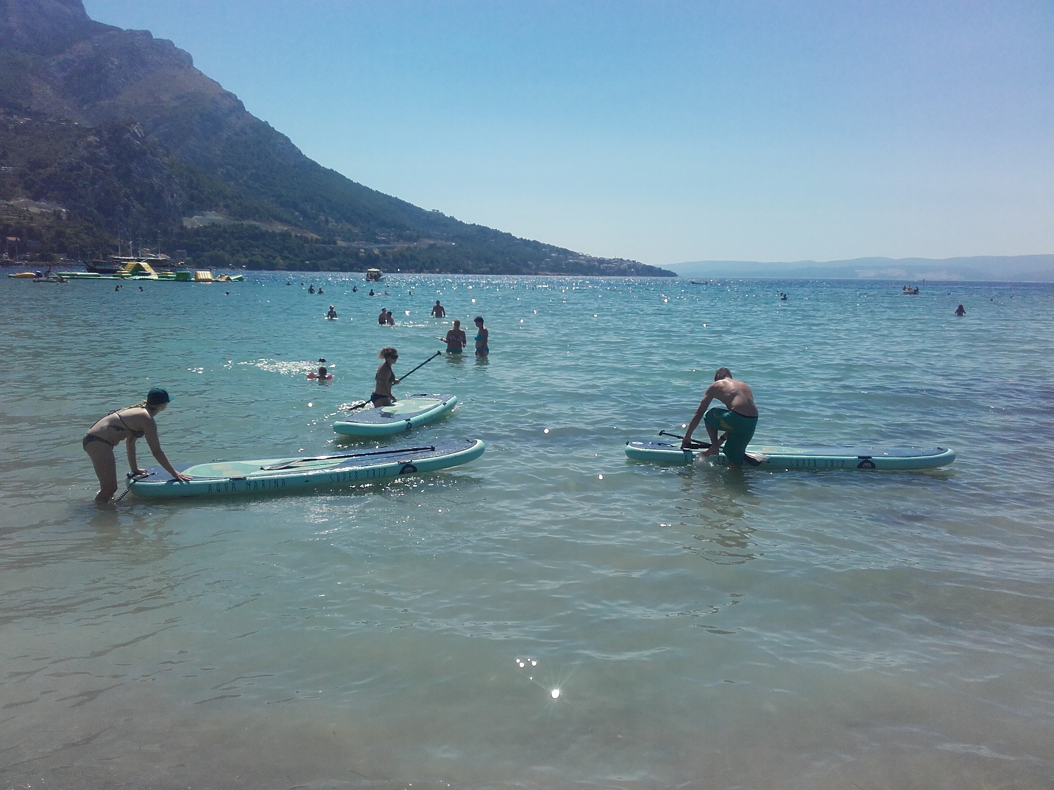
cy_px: 395
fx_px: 944
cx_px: 527
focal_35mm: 31
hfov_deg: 58.4
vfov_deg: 45.4
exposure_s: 1/2730
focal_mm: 3.3
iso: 50
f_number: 2.2
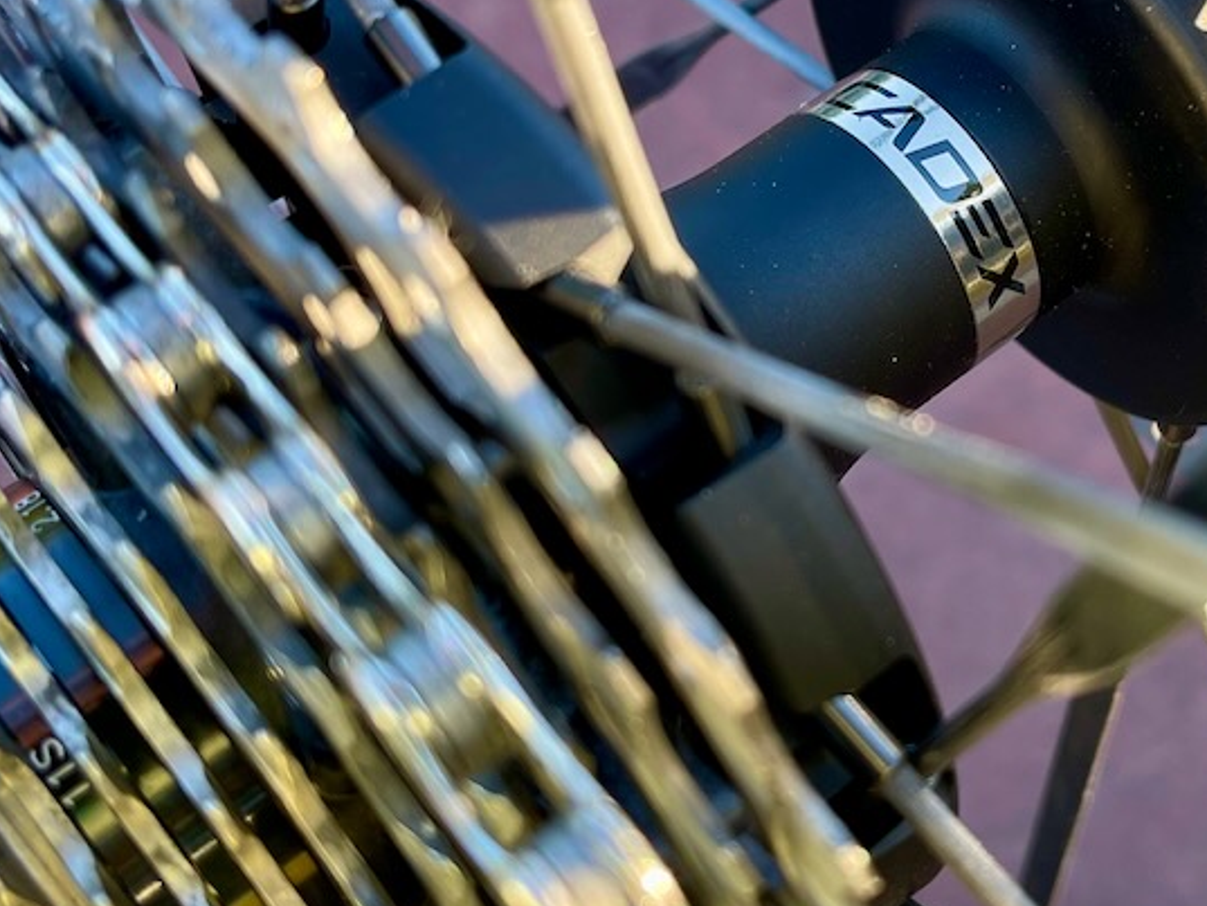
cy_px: 378
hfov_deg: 30.6
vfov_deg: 23.6
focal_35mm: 62
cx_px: 915
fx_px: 2162
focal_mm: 5.1
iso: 64
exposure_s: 1/121
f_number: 1.6
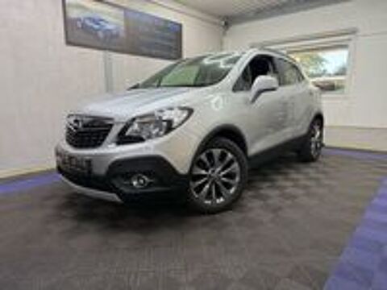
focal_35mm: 24
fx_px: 268
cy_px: 145
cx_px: 194
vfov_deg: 56.8
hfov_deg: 71.6
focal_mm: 6.76
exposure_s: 1/110
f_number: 1.78
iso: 160
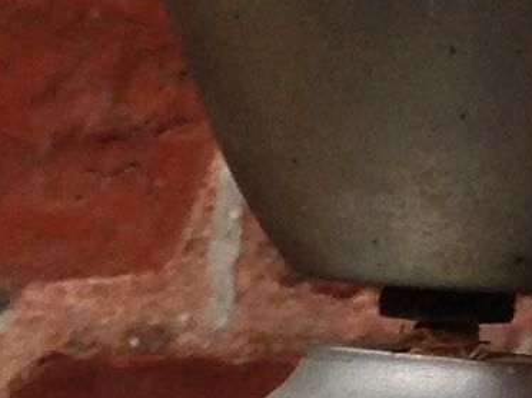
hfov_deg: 7.8
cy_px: 1306
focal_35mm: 244
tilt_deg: -19.5
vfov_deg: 5.6
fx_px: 3745
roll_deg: -2.2
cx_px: -551
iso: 50
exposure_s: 1/188
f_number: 2.4
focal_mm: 4.28
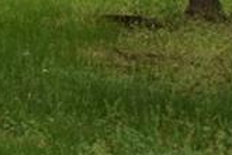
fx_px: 1443
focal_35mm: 224
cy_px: -297
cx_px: -367
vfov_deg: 5.7
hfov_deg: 8.3
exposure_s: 1/400
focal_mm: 24
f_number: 8
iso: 800
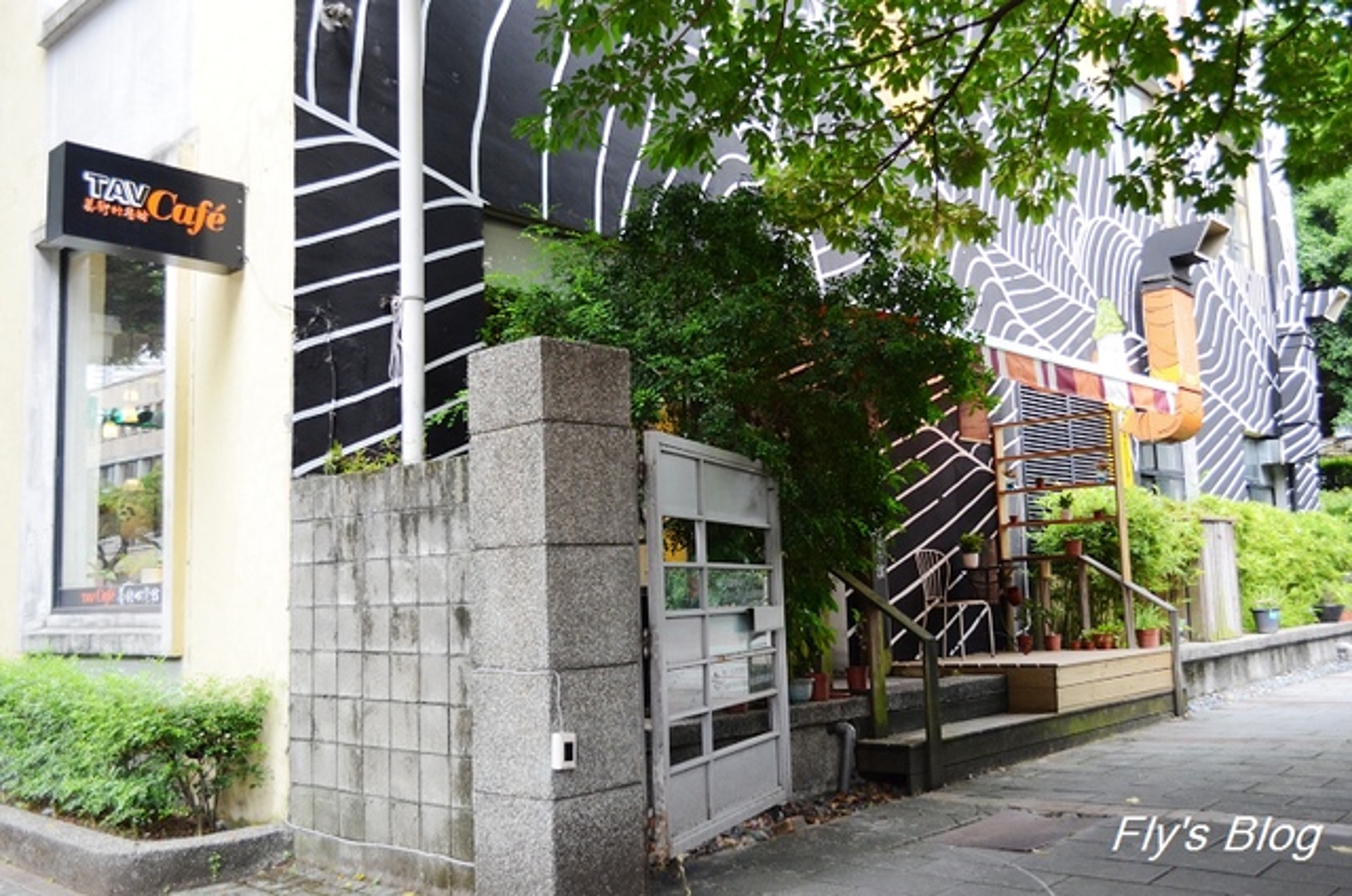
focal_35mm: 33
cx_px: 676
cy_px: 448
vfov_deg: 39.8
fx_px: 1237
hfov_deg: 57.3
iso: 400
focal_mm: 22
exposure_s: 1/60
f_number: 4
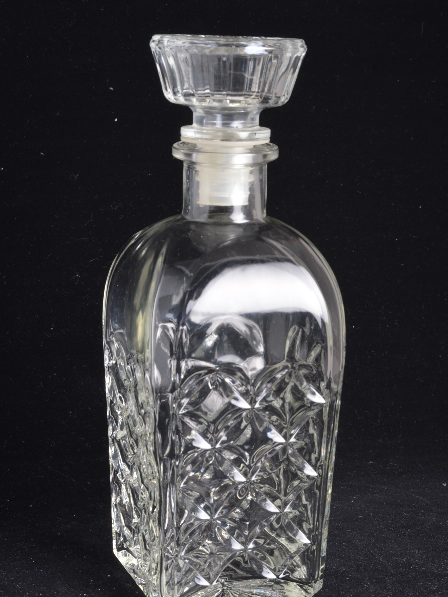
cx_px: 231
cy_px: 322
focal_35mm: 89
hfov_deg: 16.6
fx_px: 1536
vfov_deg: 22.0
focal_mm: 50
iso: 100
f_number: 11
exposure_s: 1/125
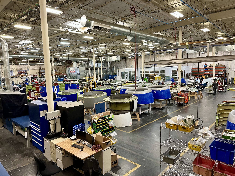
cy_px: 88
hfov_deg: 71.6
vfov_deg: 56.8
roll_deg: +1.6
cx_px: 118
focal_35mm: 24
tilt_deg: -5.9
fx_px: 163
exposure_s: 1/120
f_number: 1.78
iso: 200
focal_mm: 6.86
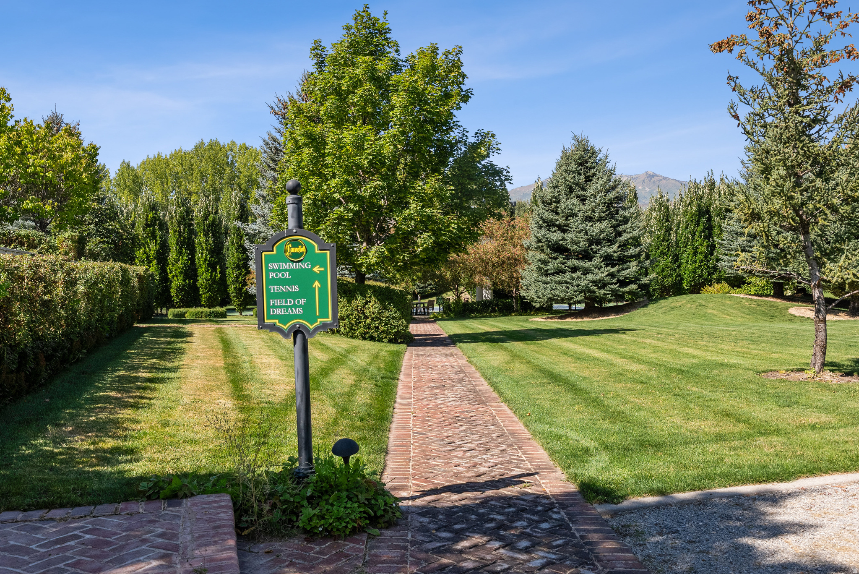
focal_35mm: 32
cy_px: 287
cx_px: 430
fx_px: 754
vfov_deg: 41.6
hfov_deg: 59.3
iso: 640
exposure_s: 1/1600
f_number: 6.3
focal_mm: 31.6
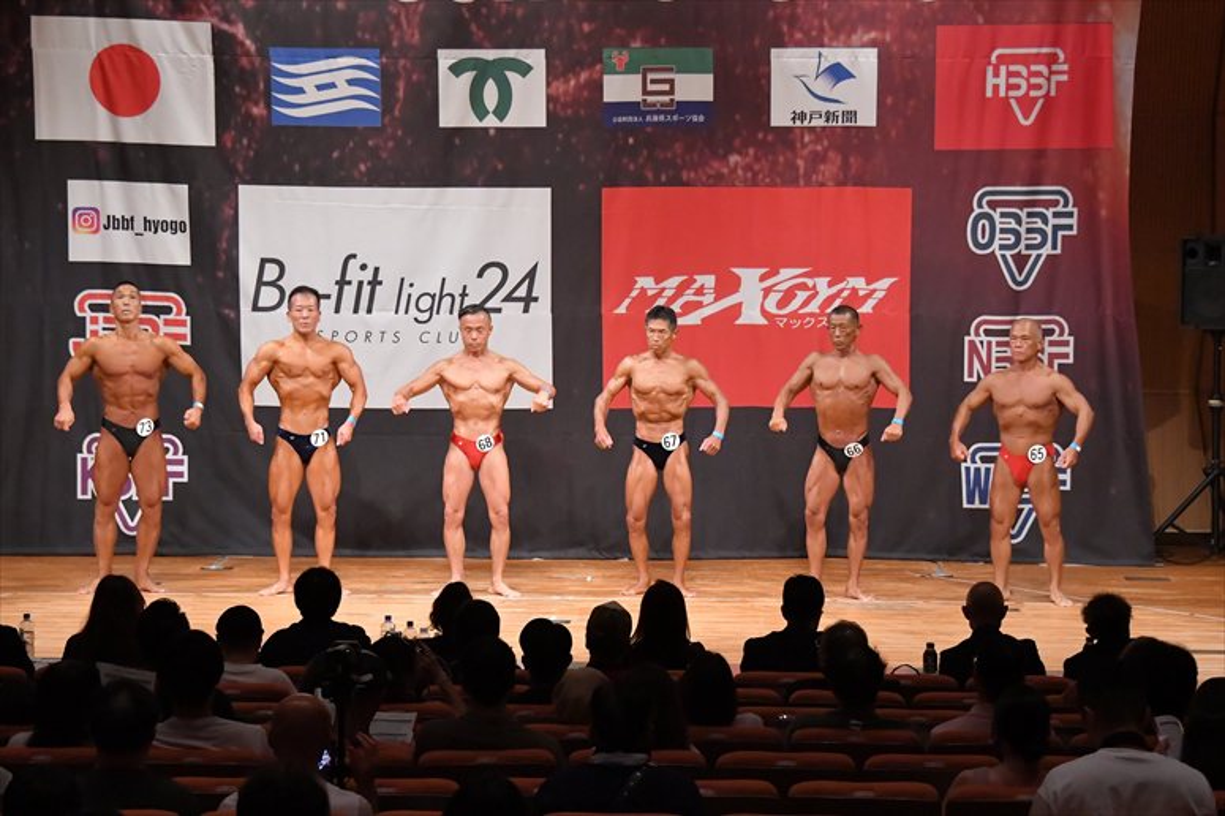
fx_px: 4183
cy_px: 408
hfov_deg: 16.7
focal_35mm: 123
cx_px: 612
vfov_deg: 11.1
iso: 8000
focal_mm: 82
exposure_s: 1/400
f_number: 5.6
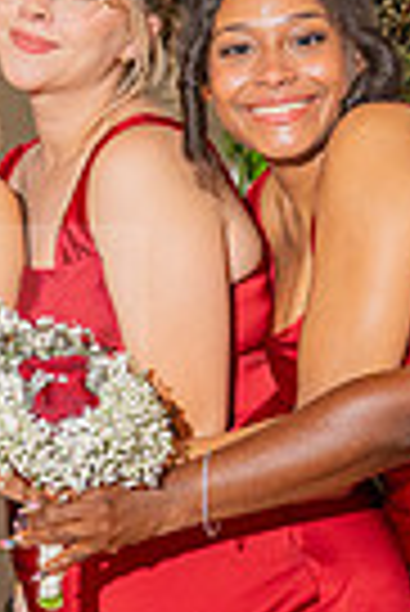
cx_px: -234
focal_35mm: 175
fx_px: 2982
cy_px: 331
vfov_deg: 11.7
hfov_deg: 7.7
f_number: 4
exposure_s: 1/200
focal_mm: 41
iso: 800
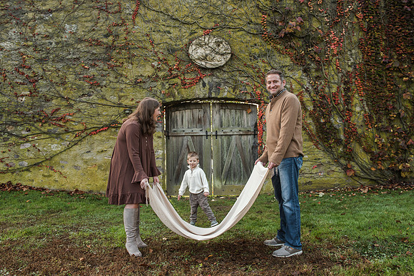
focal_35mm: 28
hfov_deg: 65.6
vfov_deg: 46.6
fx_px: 321
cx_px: 202
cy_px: 137
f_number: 5.6
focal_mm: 27
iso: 1000
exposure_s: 1/500
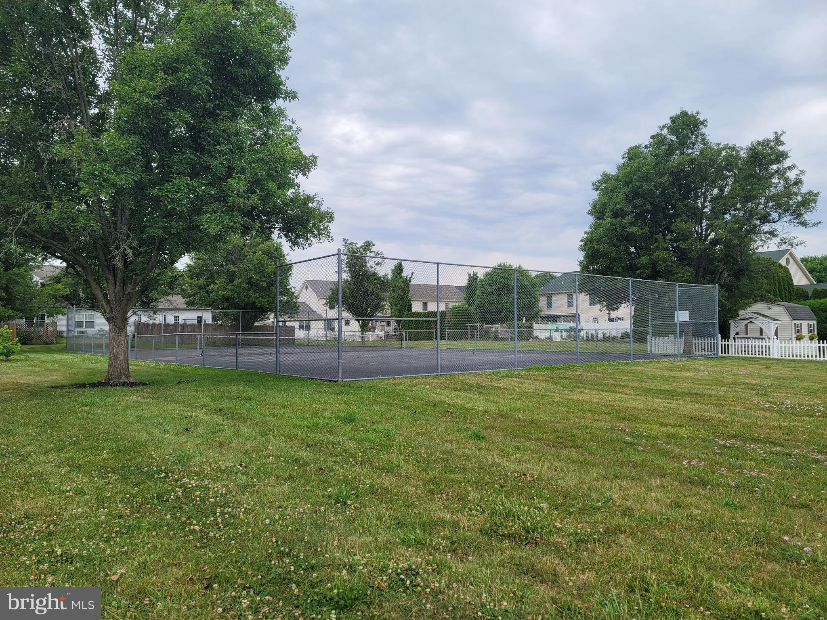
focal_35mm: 25
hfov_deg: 69.4
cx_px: 414
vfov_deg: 54.9
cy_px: 310
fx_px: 597
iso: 20
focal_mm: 7
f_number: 1.8
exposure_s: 1/140
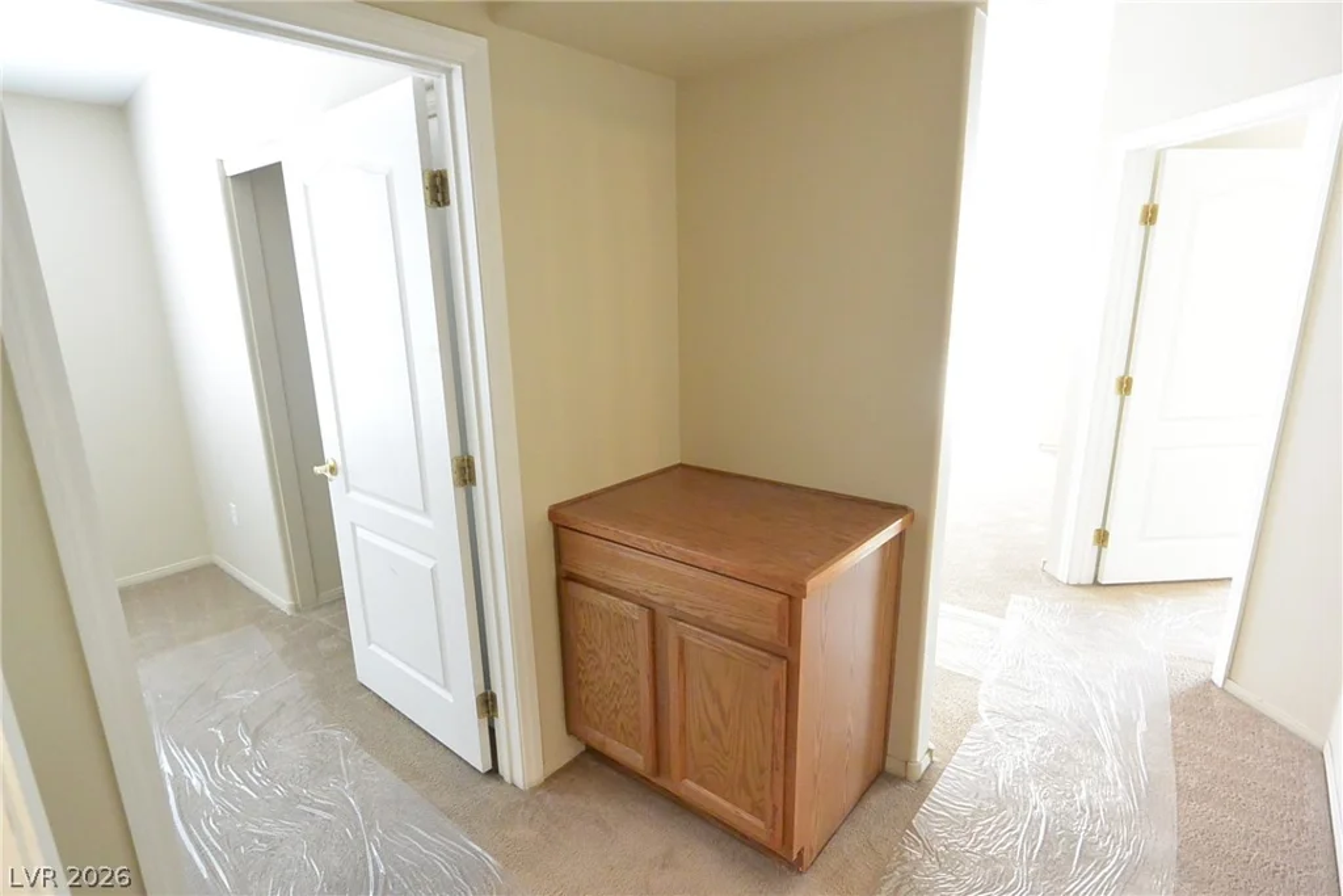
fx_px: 672
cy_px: 448
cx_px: 672
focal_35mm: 18
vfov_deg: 67.4
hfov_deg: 90.0
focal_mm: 6.7
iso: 1600
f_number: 3.5
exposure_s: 1/30
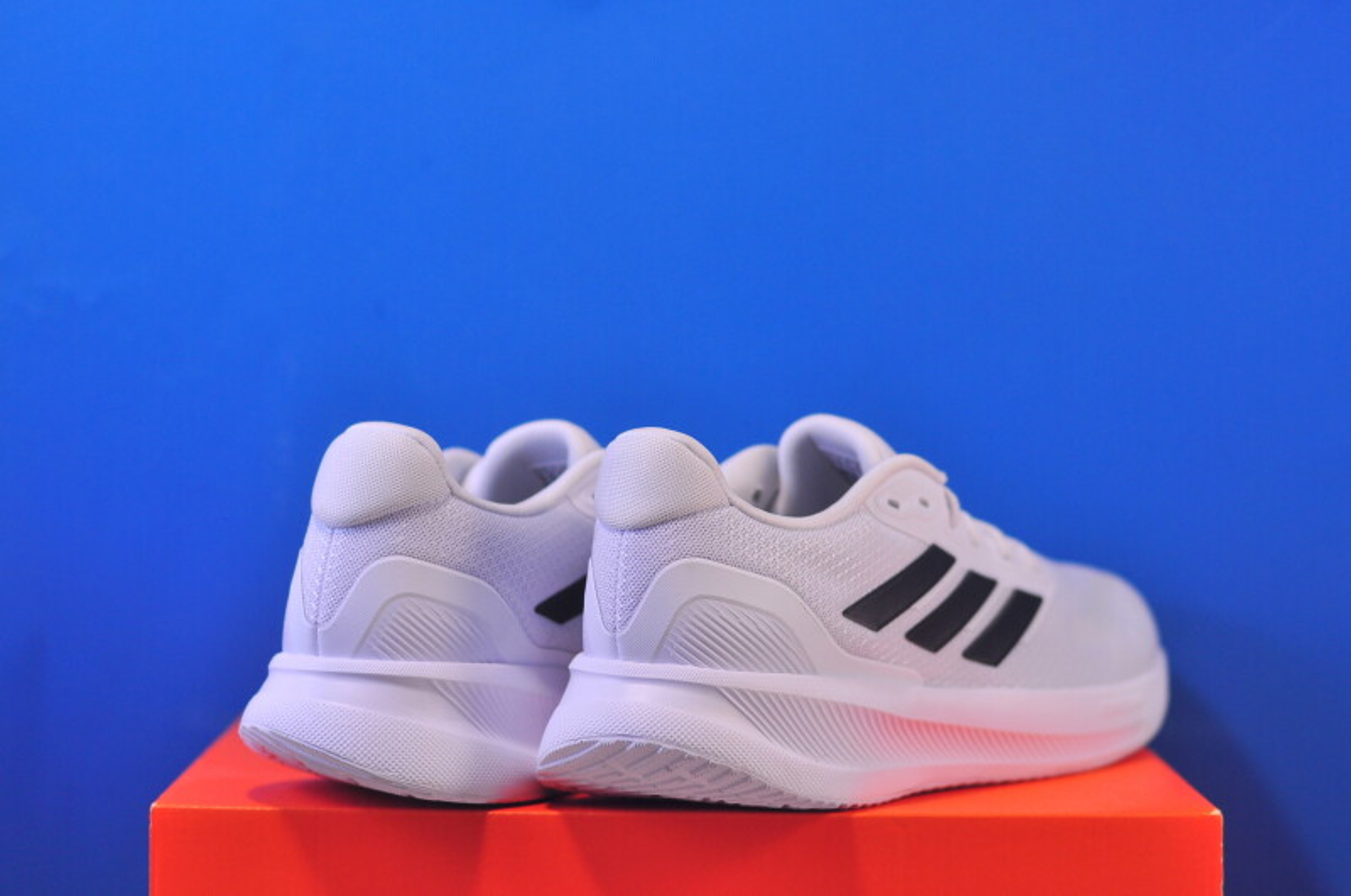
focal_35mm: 75
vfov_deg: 18.1
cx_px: 676
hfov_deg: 27.0
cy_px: 448
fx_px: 2811
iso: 250
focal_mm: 50
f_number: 2.5
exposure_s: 1/320
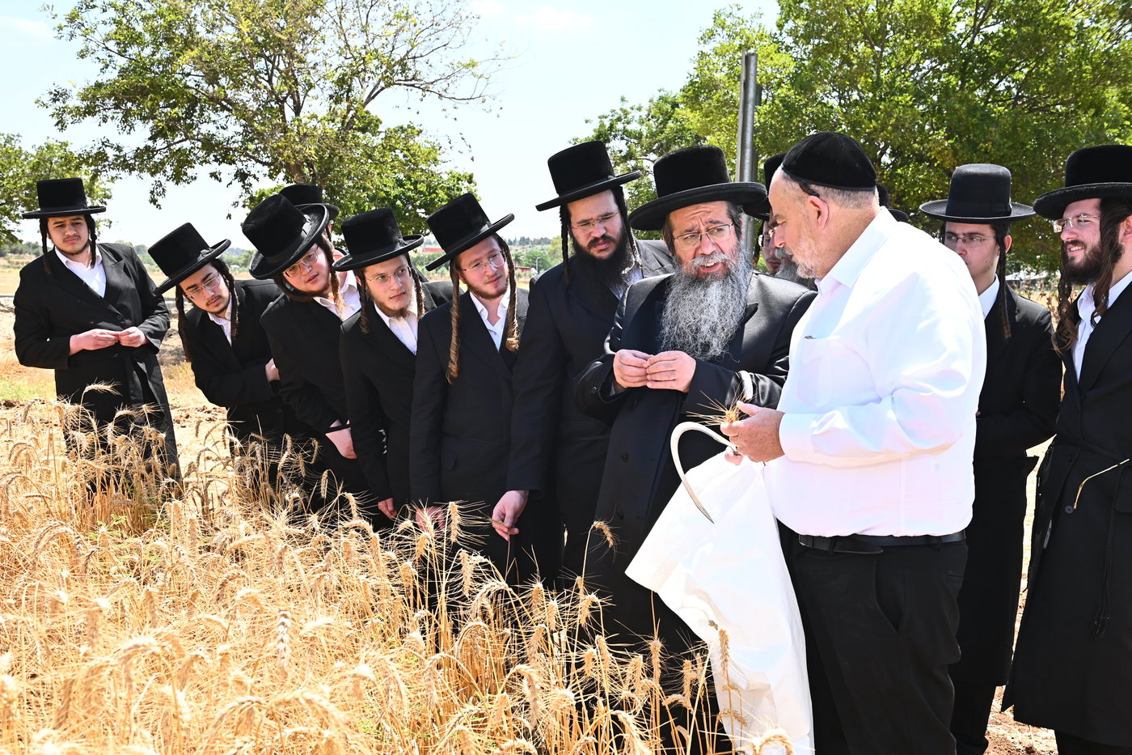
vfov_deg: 37.8
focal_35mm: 35
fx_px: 1100
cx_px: 566
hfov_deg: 54.4
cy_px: 378
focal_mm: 35
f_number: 8
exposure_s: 1/125
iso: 160
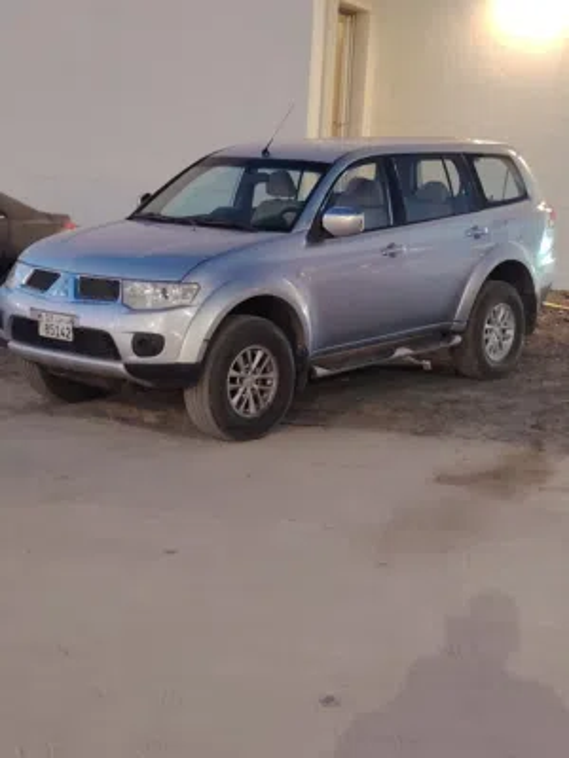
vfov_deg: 33.8
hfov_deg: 25.7
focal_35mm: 57
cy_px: 379
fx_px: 1249
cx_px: 284
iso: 6720
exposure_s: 1/16.7
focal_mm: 5.25
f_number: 1.75
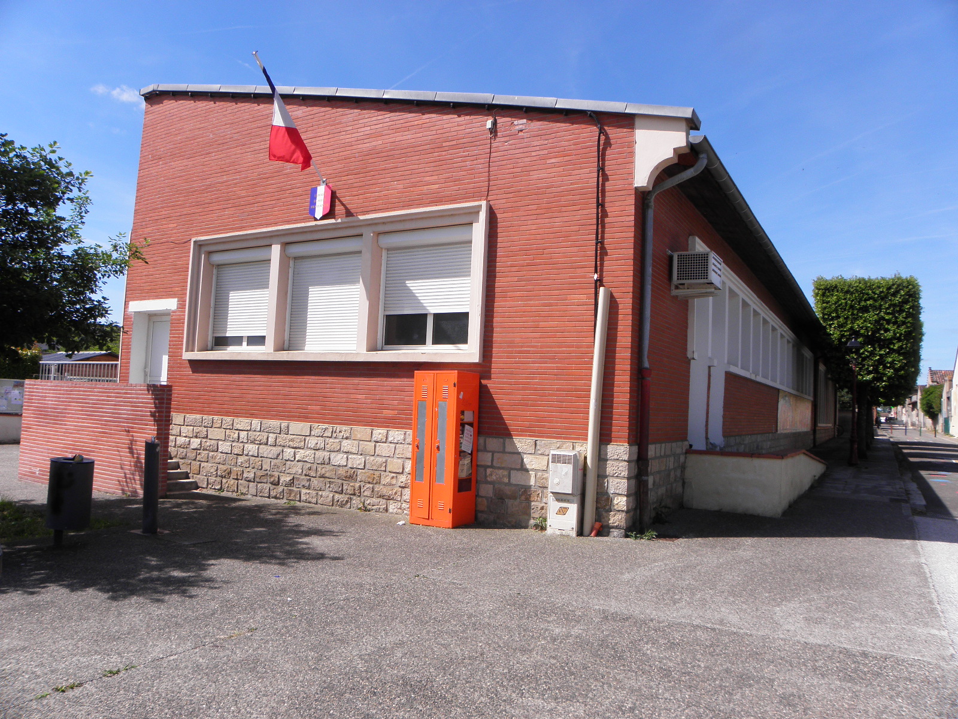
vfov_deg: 53.1
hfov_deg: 67.3
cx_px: 479
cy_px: 360
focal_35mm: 26
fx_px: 720
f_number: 5.6
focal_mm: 4.6
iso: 64
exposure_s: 1/320
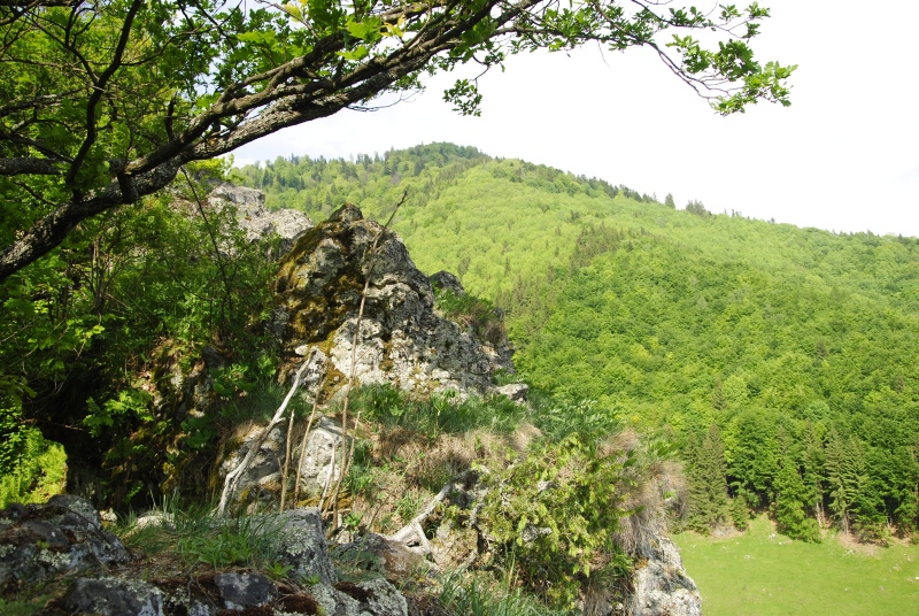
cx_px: 460
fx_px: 844
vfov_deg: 40.1
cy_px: 308
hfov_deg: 57.2
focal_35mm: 33
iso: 200
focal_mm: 22
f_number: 7.1
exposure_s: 1/160
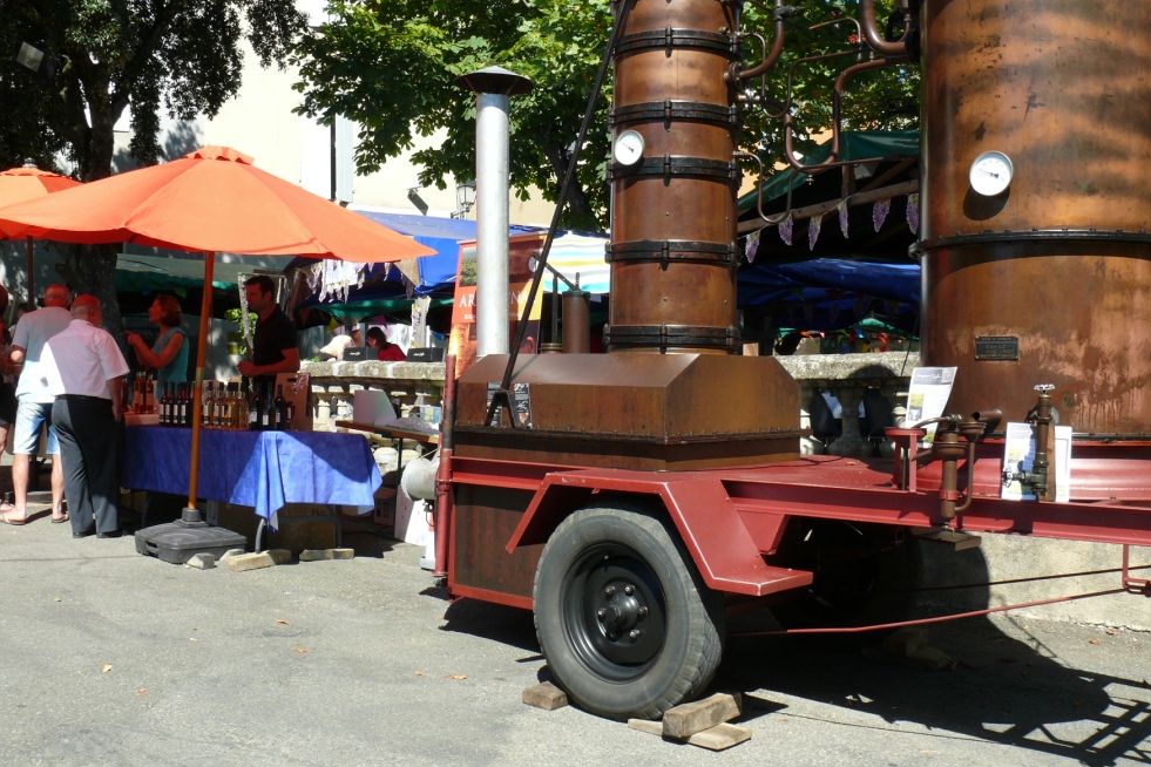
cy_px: 338
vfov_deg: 35.0
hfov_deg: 50.7
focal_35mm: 38
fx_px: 1215
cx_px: 562
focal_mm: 7.4
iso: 100
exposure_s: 1/250
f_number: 5.6
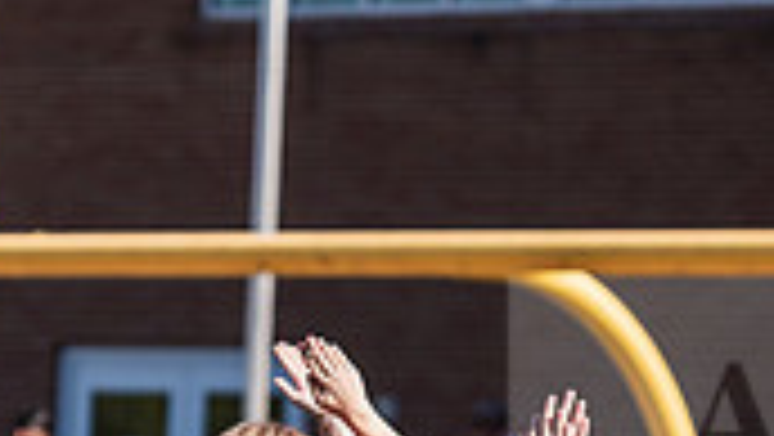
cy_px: 820
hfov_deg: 5.0
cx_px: 374
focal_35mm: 431
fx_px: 8851
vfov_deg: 2.8
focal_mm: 122
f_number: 3.5
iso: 100
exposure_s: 1/1000
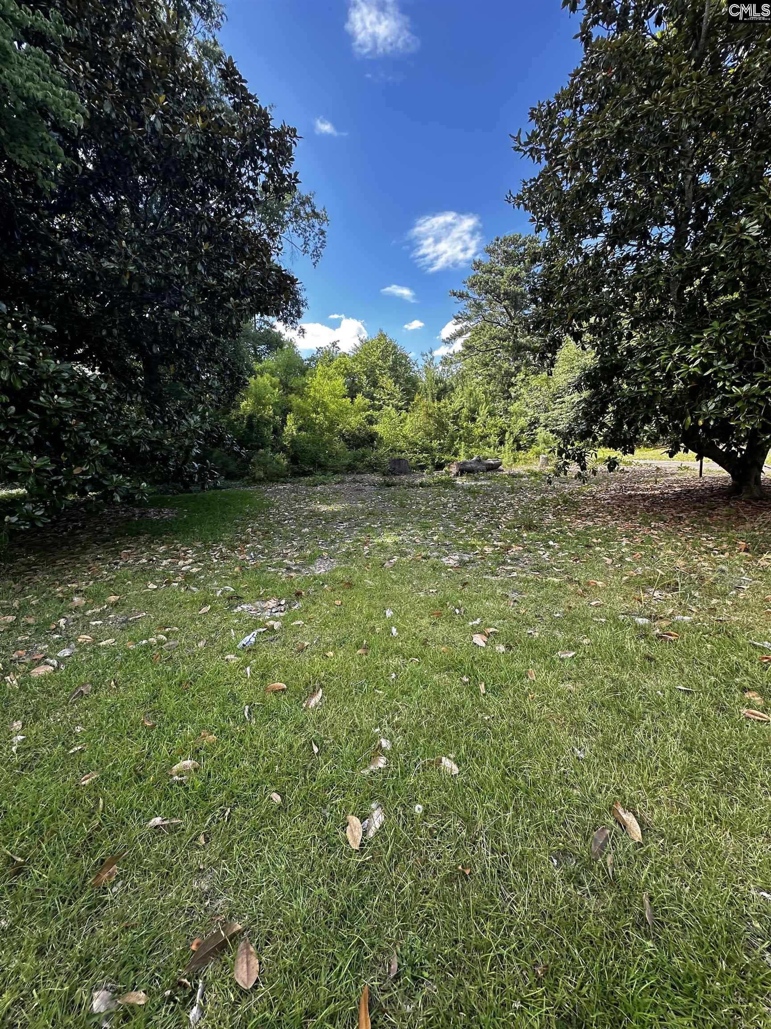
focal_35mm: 14
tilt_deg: -6.7
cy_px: 514
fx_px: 416
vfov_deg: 102.1
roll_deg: +1.2
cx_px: 386
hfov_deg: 85.7
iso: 40
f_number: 2.2
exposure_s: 1/262
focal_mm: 2.22
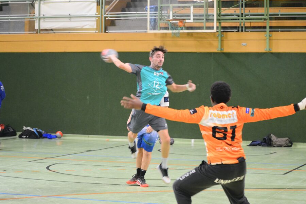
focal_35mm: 94
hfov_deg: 21.8
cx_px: 136
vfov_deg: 14.6
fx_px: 795
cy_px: 98
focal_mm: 55
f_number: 4
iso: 1600
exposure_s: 1/160
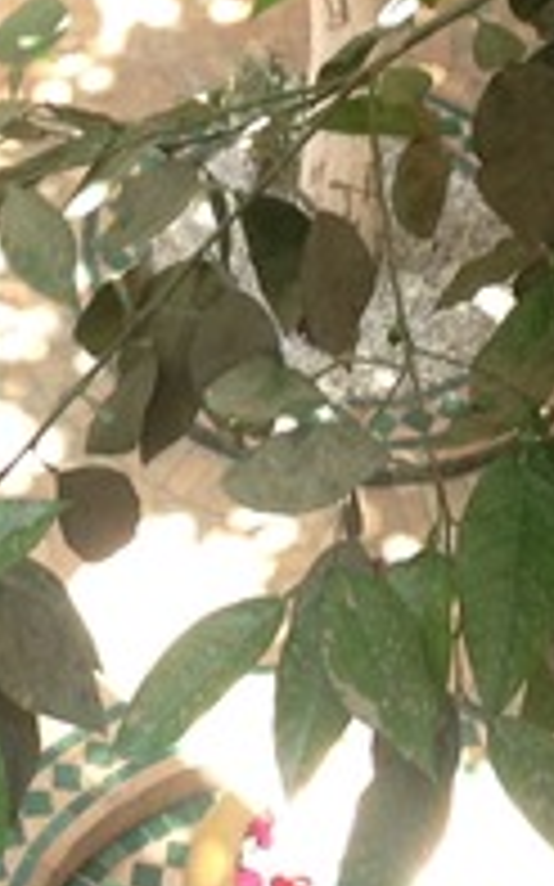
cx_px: -158
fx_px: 3650
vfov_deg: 13.5
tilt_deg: -44.2
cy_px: -135
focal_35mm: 151
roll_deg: +0.2
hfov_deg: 8.6
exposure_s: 1/60
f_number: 2.4
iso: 50
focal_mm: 4.28
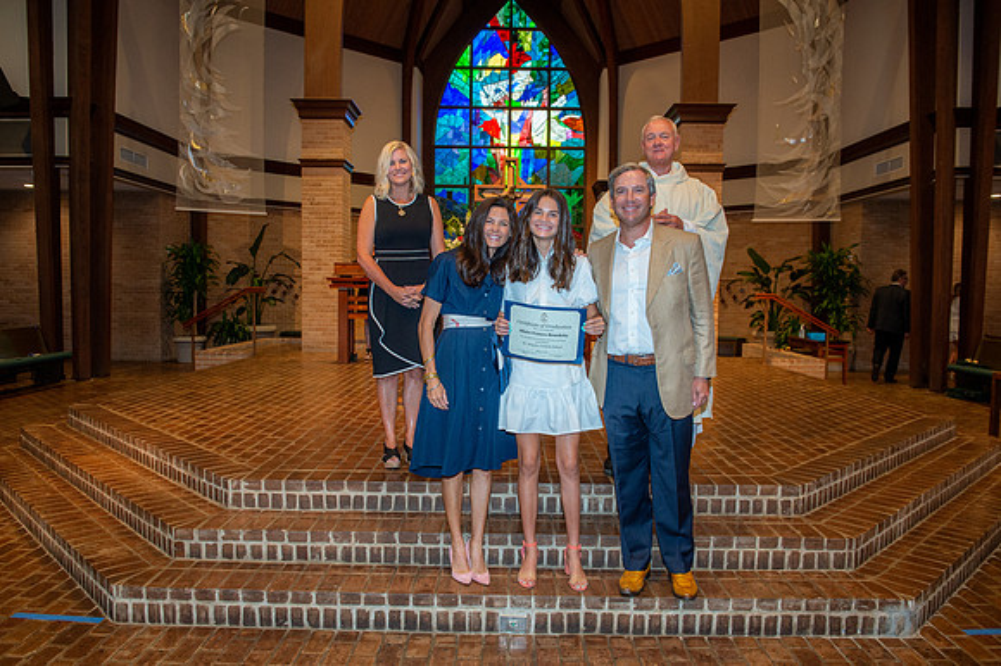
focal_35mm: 27
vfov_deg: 47.9
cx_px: 500
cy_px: 333
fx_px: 750
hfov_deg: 67.4
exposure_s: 1/125
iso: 2000
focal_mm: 27
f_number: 5.6
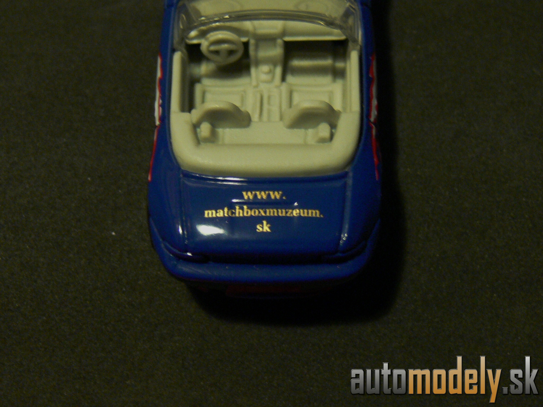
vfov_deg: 17.4
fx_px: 1333
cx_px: 272
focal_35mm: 85
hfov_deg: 23.0
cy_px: 204
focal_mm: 12.7
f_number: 3.2
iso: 200
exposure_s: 1/4
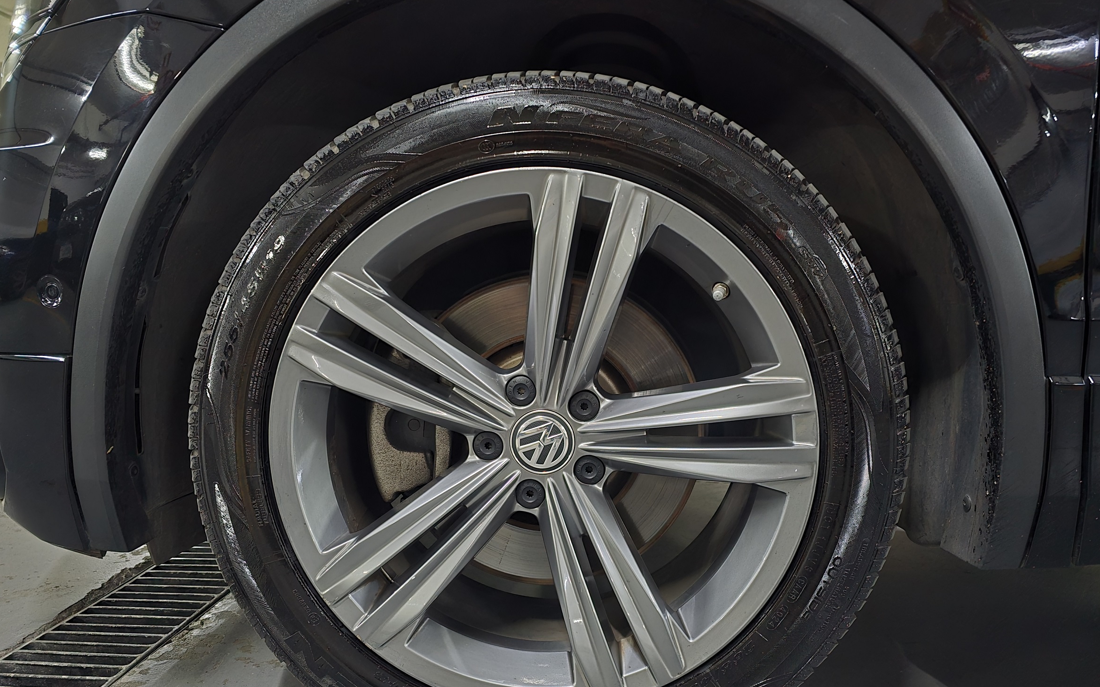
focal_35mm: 25
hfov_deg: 72.5
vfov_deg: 49.0
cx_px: 551
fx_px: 750
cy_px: 411
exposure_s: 1/30
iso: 2500
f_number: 1.7
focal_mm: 6.3
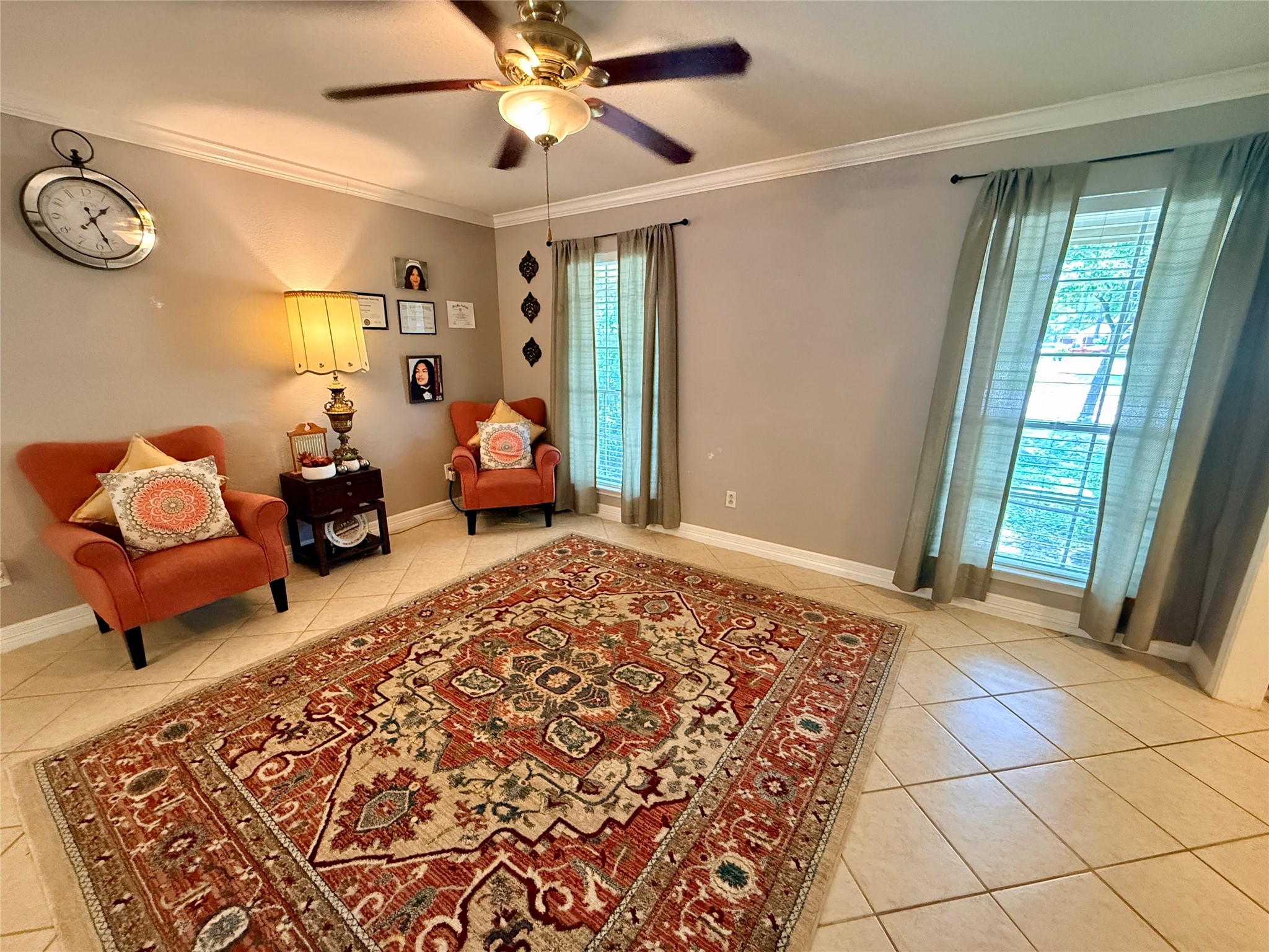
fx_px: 513
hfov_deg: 102.1
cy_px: 476
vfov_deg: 85.7
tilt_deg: -14.3
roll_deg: +0.0
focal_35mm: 14
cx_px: 634
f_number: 2.2
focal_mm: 2.22
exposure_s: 1/60
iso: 640
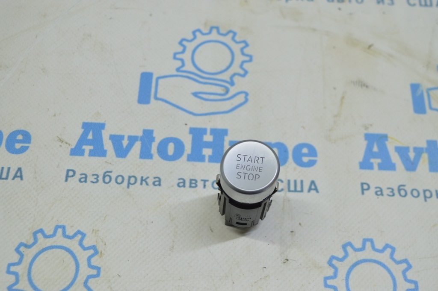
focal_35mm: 51
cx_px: 219
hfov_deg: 38.9
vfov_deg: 26.4
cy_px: 146
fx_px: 620
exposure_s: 1/40
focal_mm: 34
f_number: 5.6
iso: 400
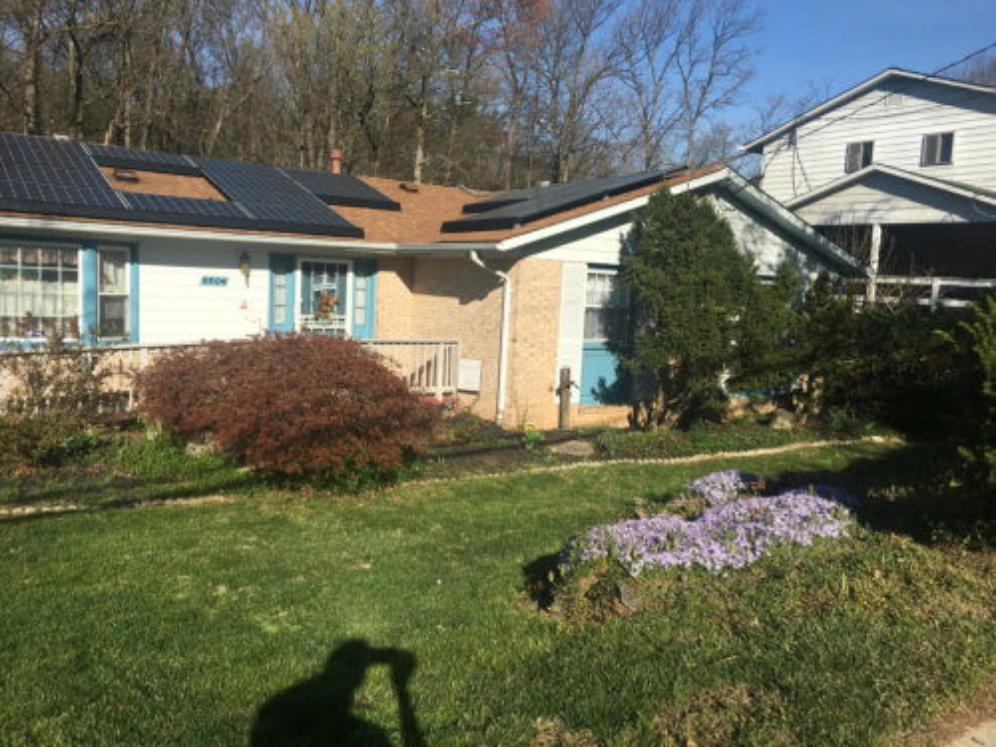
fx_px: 834
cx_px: 498
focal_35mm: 29
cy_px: 374
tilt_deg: -6.5
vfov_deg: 48.2
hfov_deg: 61.7
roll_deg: -1.3
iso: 25
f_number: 2.2
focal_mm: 4.15
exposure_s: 1/1972
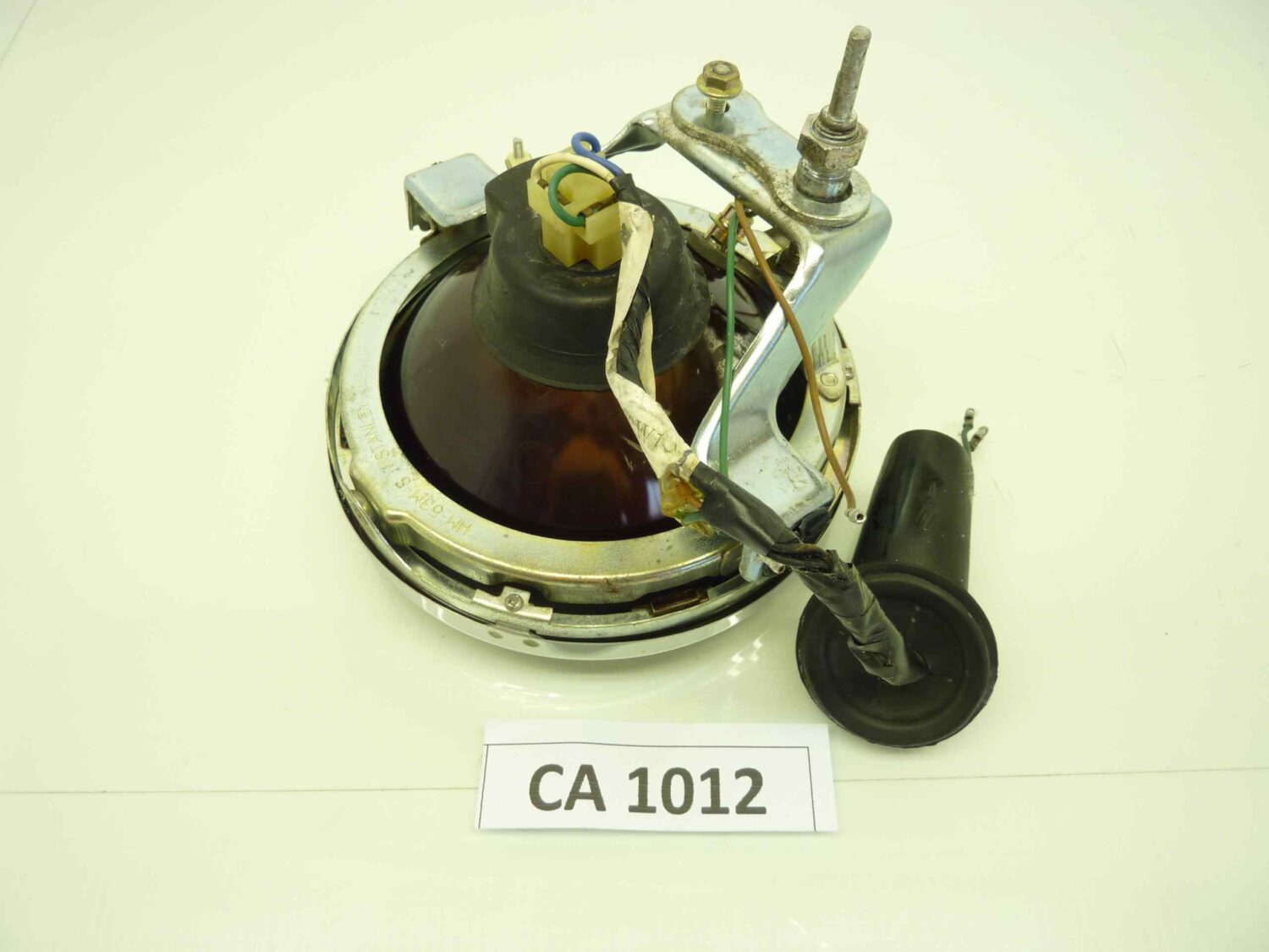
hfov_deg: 69.4
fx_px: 916
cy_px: 476
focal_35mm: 25
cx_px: 634
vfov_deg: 54.9
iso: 80
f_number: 3.3
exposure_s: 1/20
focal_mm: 4.1
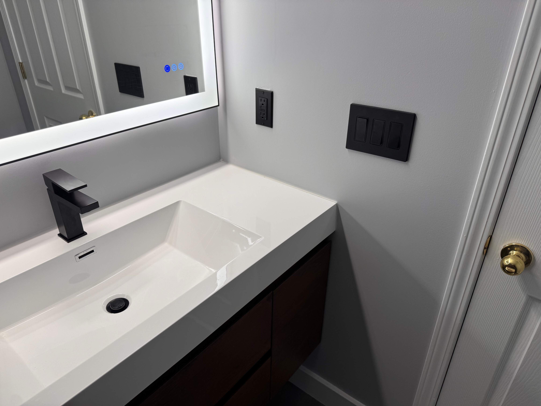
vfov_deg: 56.8
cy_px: 203
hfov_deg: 71.6
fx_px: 375
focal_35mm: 24
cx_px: 270
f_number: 1.78
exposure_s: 1/134
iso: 50
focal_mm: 6.76
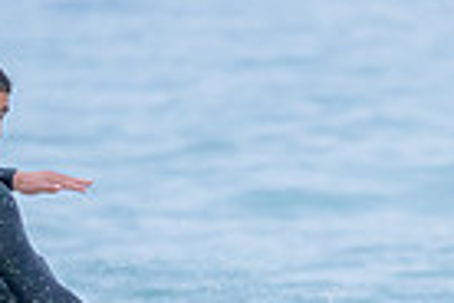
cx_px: 109
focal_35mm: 3374
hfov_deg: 0.6
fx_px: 42547
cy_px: 499
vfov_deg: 0.4
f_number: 6.3
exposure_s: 1/1250
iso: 3600
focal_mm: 800
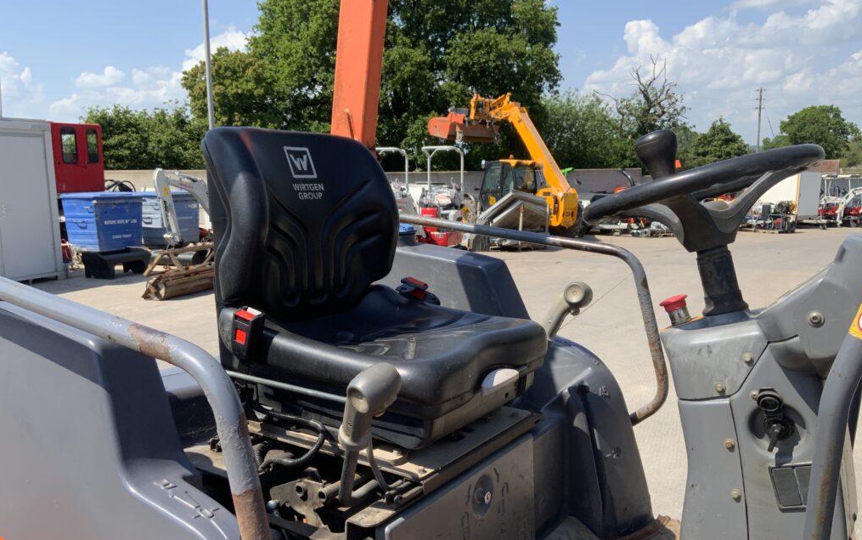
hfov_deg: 61.2
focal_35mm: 31
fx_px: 728
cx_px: 434
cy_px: 308
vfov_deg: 40.5
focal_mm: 3
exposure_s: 1/1015
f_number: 1.8
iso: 16
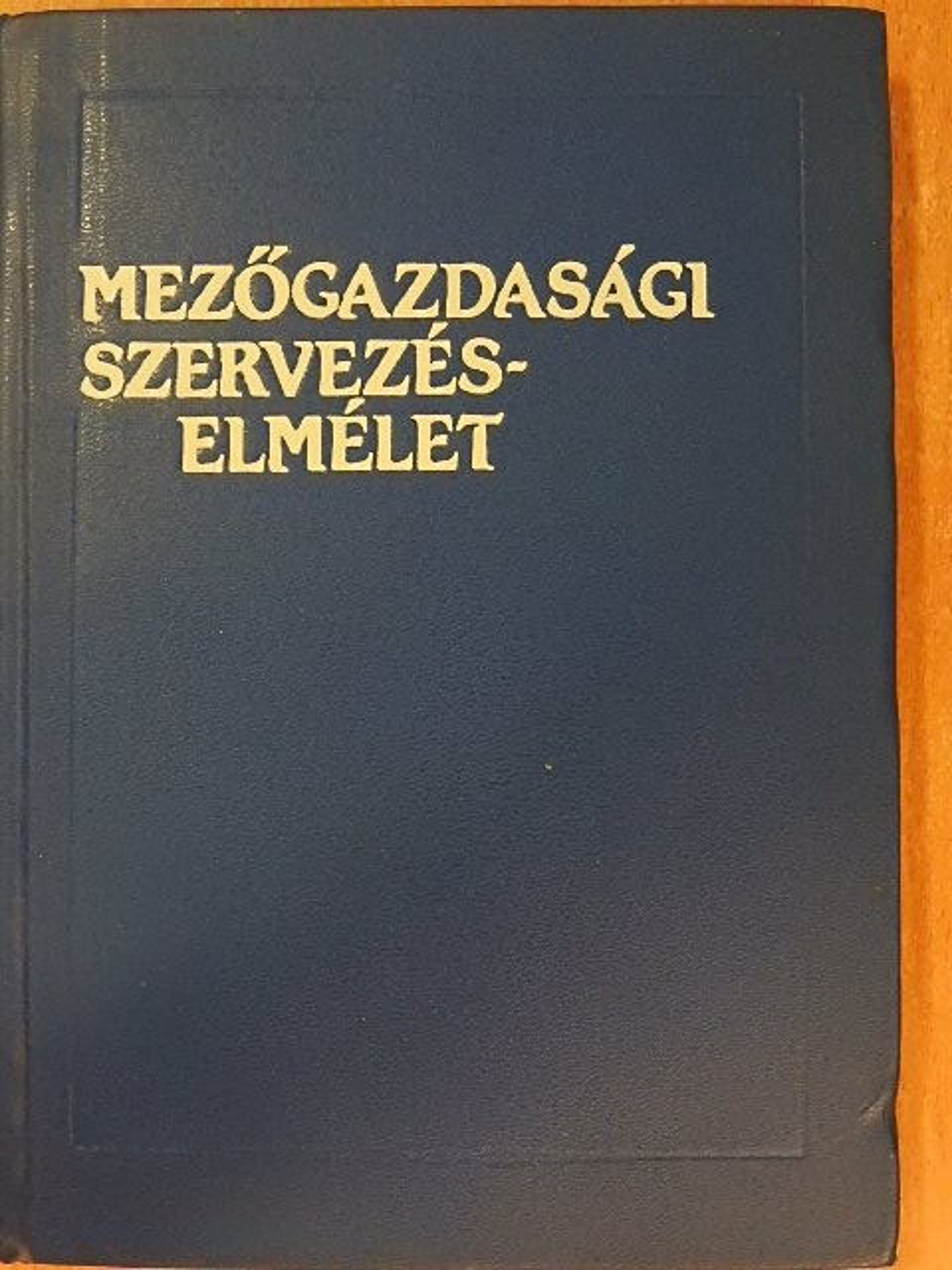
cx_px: 476
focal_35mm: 45
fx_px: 1650
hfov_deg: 32.2
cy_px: 635
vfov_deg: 42.1
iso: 1600
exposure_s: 1/80
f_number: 4
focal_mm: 8.1
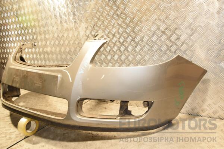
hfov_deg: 57.2
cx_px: 112
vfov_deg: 40.0
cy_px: 74
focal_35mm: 33
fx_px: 205
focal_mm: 22
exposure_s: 1/100
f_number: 5
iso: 800
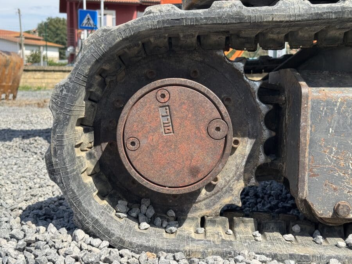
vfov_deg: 30.3
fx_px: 488
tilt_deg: -6.2
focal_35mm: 48
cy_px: 132
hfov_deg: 39.7
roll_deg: -0.9
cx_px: 176
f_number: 1.78
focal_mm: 6.76
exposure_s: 1/1637
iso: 64
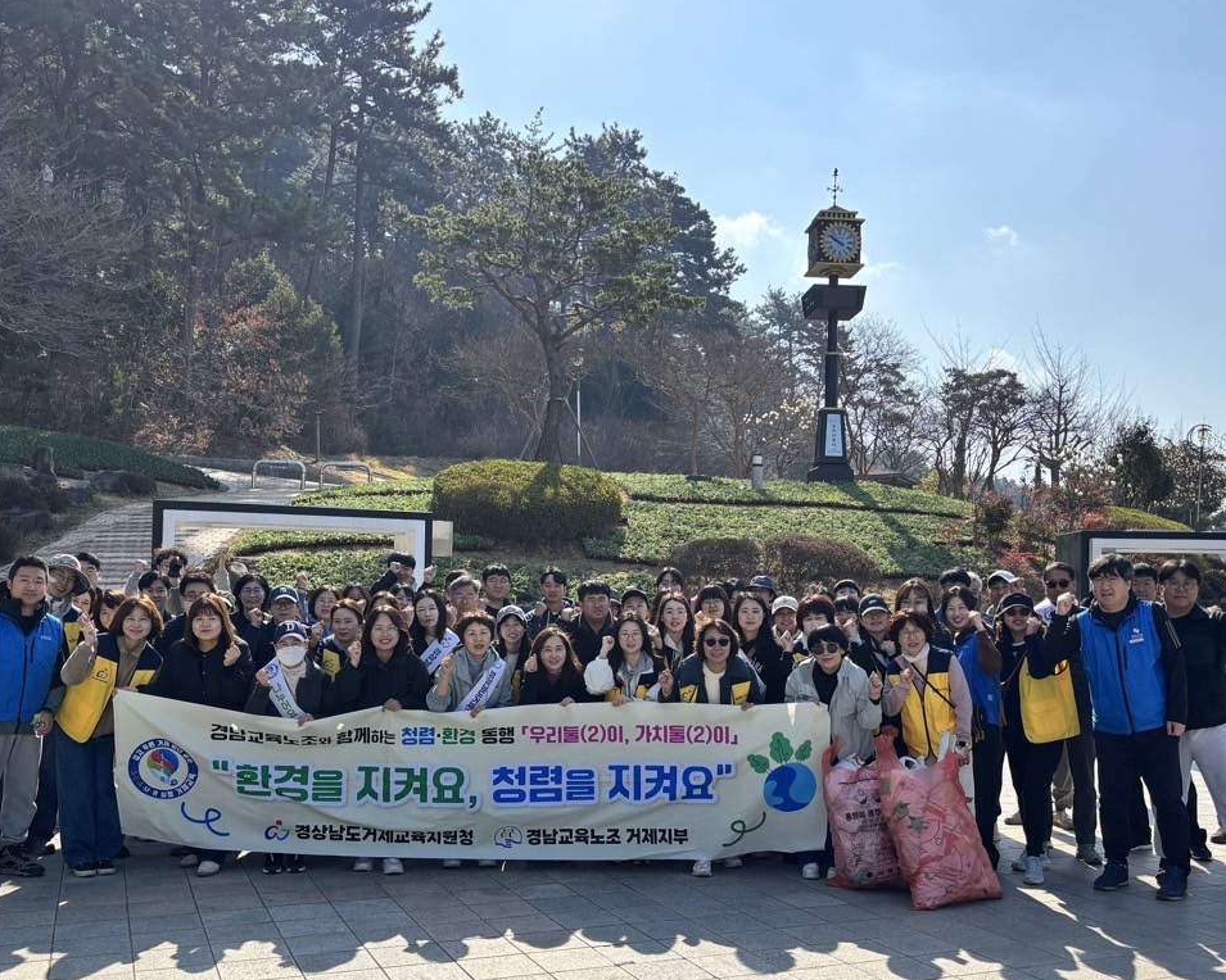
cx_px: 623
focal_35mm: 34
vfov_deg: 43.3
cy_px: 558
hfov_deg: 52.8
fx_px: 1234
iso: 50
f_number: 1.6
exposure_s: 1/3311
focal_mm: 5.96
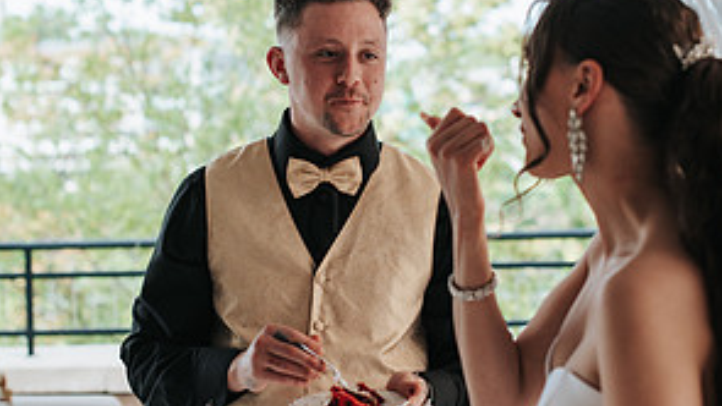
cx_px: 360
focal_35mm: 80
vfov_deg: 15.1
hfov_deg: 26.5
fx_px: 1532
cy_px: 181
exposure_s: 1/160
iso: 100
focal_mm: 50
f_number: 2.8
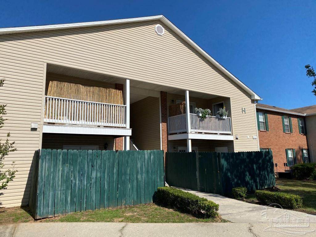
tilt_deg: +9.4
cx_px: 158
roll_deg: +0.4
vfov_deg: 53.1
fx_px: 237
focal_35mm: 26
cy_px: 118
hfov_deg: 67.3
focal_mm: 4.25
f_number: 1.8
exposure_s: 1/5236
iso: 32
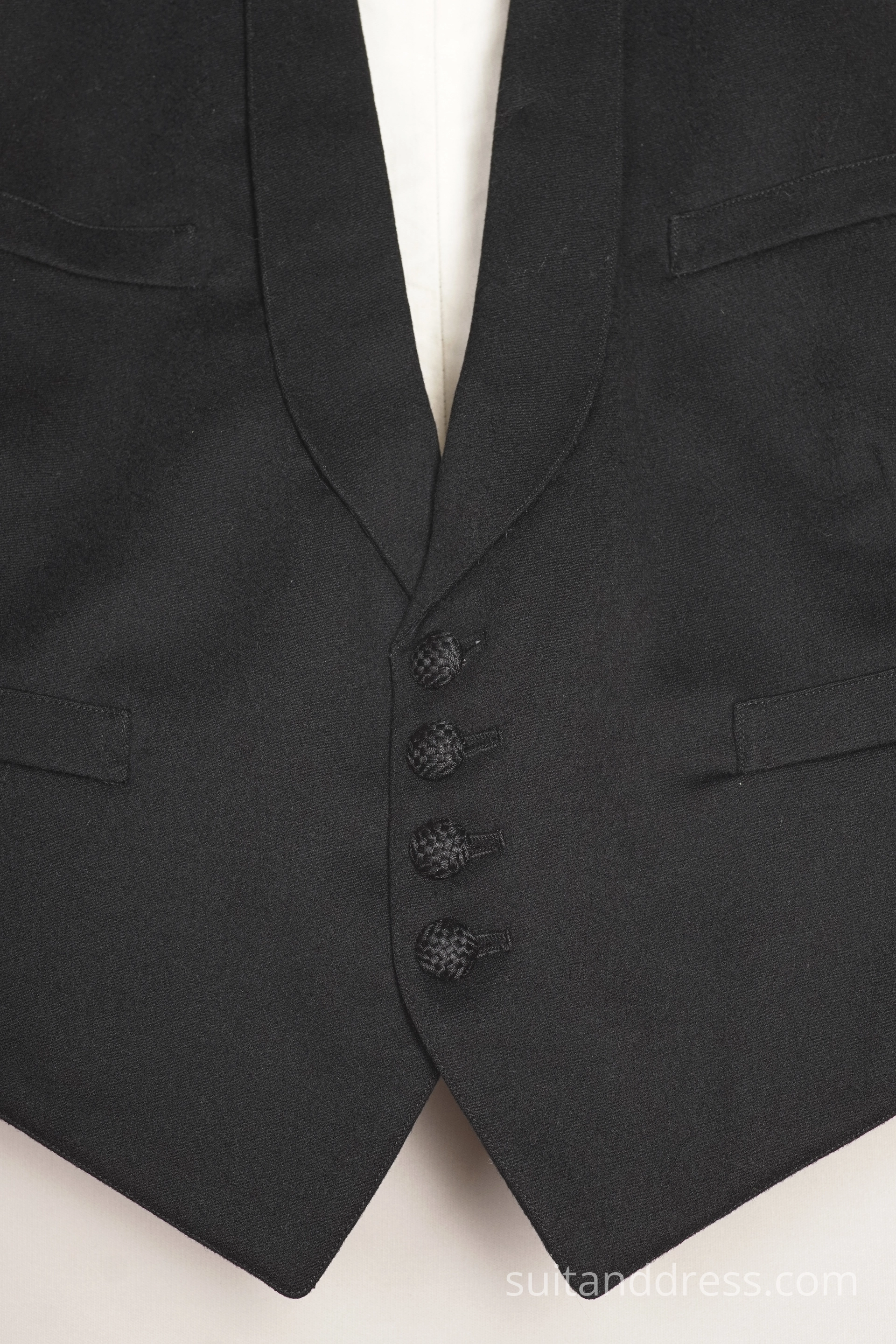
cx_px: 448
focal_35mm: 48
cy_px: 672
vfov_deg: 41.1
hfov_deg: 28.1
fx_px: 1792
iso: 400
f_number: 8
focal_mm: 32
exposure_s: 1/10
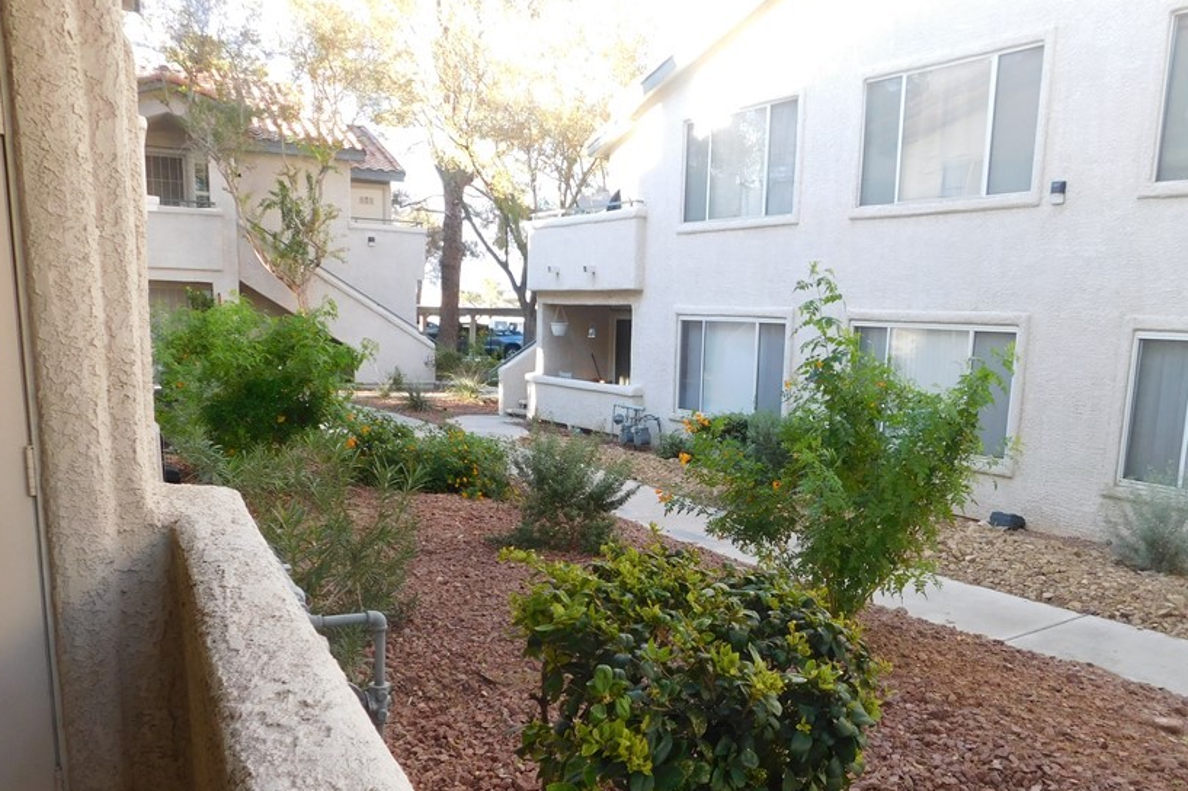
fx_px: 990
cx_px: 654
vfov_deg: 43.0
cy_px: 522
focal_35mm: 30
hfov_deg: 61.8
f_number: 3
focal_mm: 4
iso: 125
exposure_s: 1/100
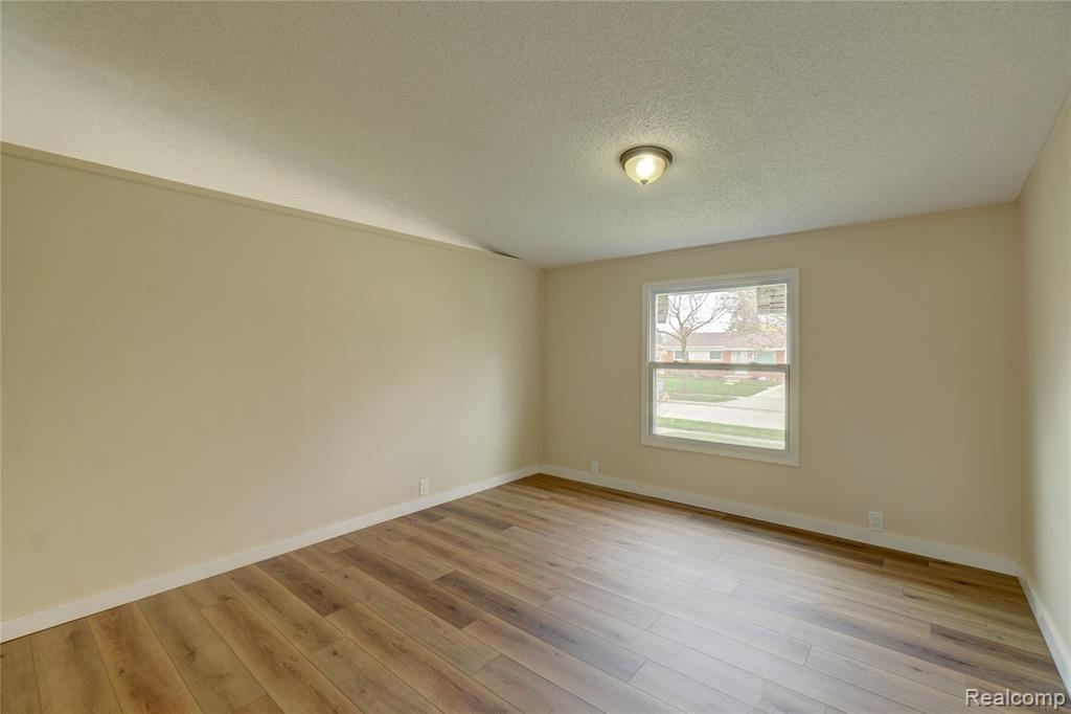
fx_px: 446
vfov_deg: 77.3
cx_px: 536
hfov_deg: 100.4
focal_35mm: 15
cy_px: 357
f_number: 8
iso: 400
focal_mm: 10
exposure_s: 1/20
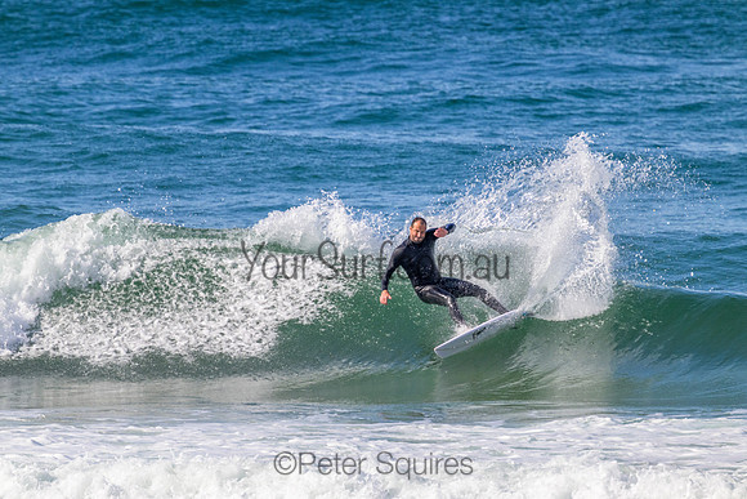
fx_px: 16603
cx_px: 374
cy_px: 250
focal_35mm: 800
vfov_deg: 1.7
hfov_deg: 2.6
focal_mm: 800
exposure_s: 1/2000
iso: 1600
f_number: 11
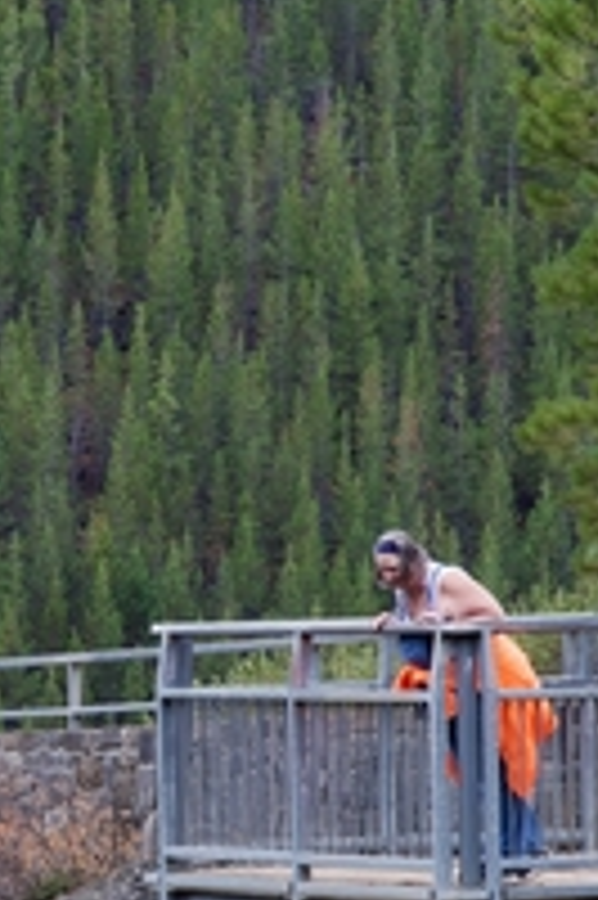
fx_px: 8386
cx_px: 4
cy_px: 655
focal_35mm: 336
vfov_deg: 6.1
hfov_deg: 4.1
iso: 400
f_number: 9
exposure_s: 1/100
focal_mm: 80
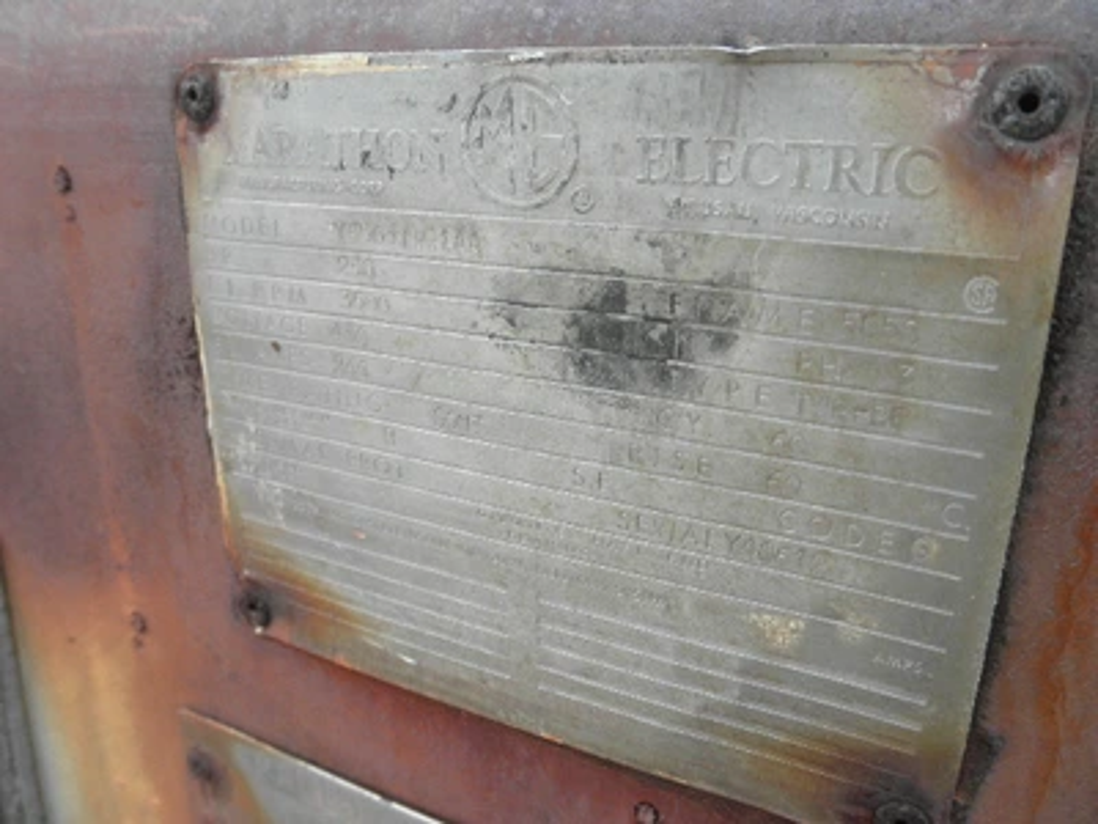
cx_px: 549
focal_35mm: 28
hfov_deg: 63.4
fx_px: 888
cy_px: 412
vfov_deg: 49.7
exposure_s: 1/125
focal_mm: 5
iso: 64
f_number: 3
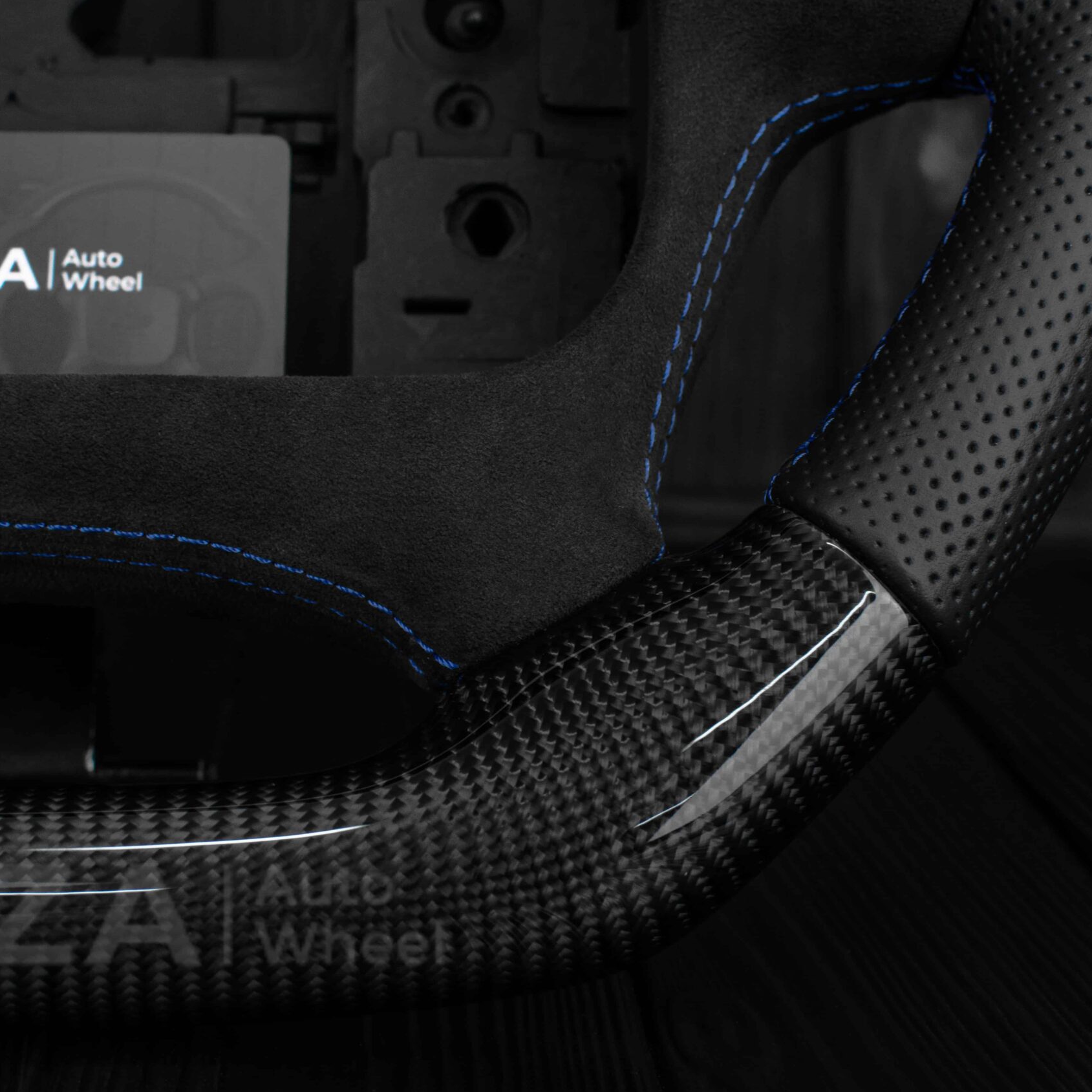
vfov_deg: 25.5
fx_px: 2414
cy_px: 549
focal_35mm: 68
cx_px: 578
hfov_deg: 25.5
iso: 500
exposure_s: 1/125
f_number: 6.3
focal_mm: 35
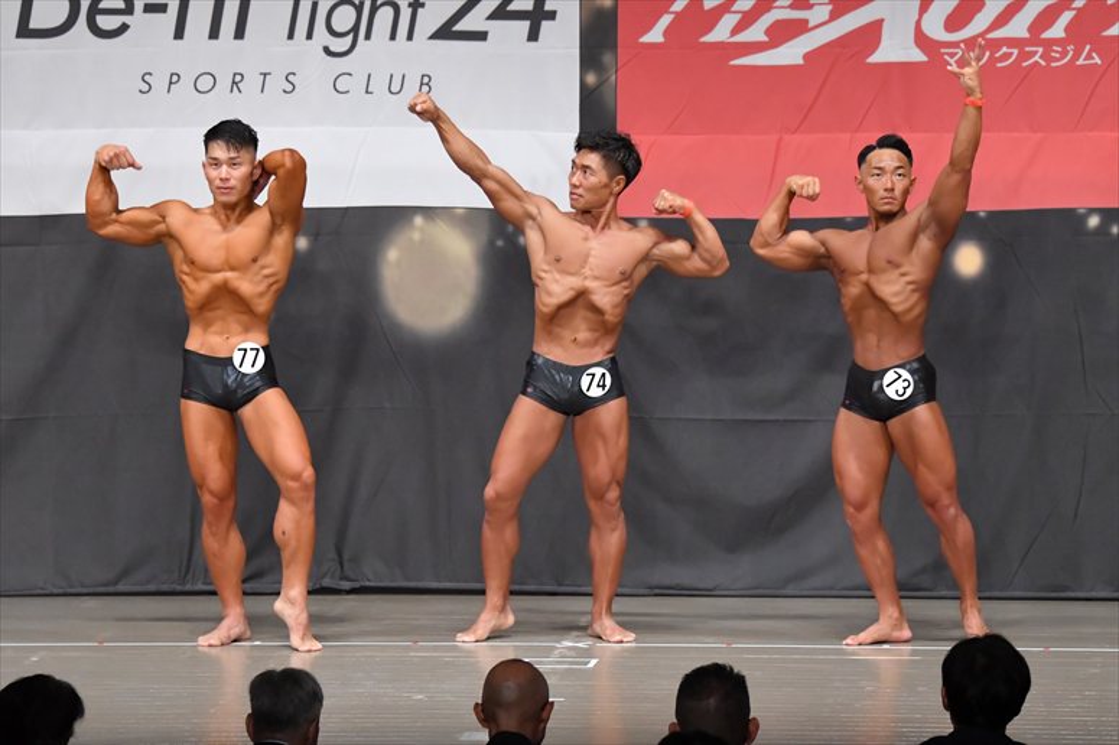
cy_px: 372
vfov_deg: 7.5
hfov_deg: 11.2
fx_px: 5686
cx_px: 560
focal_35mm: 183
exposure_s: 1/400
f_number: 5.6
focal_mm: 122
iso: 6400
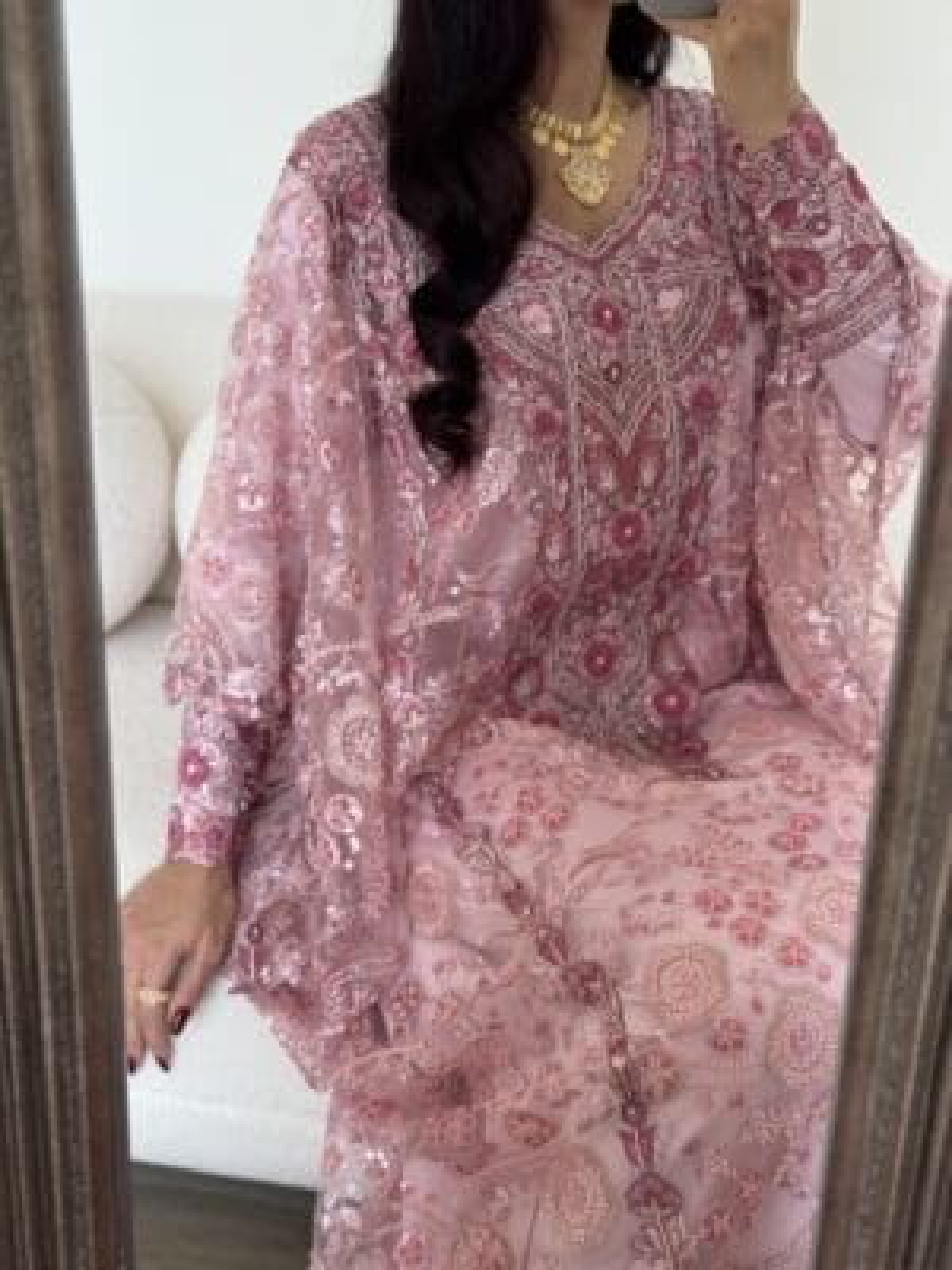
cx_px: 476
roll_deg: -2.9
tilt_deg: -27.3
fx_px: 1760
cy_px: 635
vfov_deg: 39.7
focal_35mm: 48
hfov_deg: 30.3
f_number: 1.78
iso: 64
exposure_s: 1/173
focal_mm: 6.76
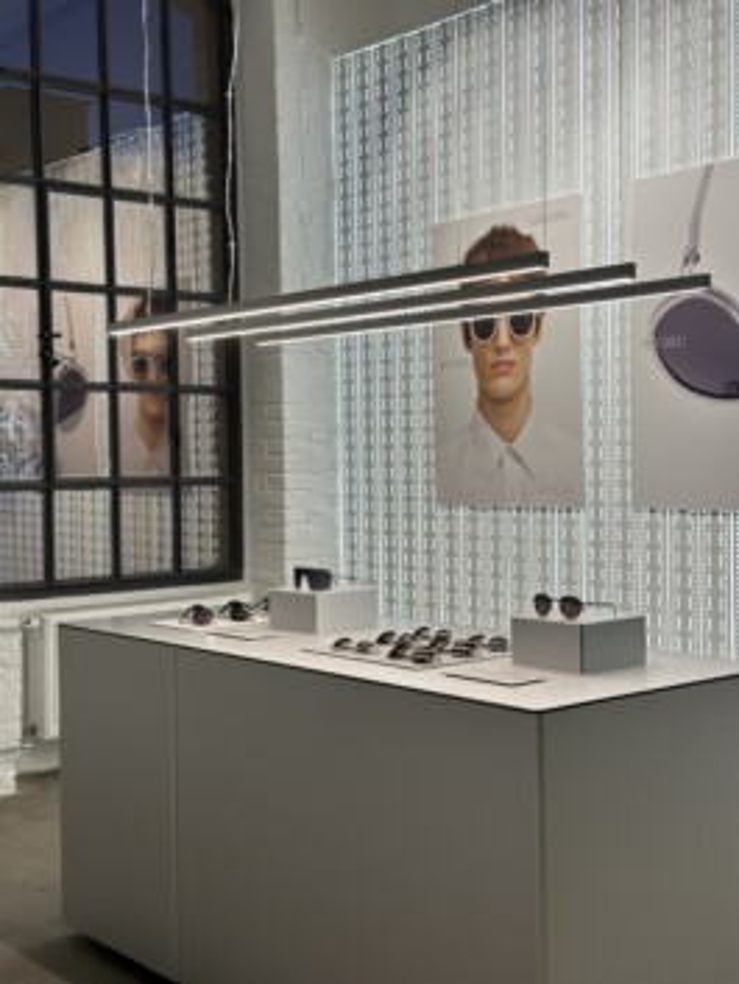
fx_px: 1365
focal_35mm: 48
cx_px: 370
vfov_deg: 39.6
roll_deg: +0.5
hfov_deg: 30.3
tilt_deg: -2.1
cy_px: 492
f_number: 1.78
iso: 50
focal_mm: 6.86
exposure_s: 1/109
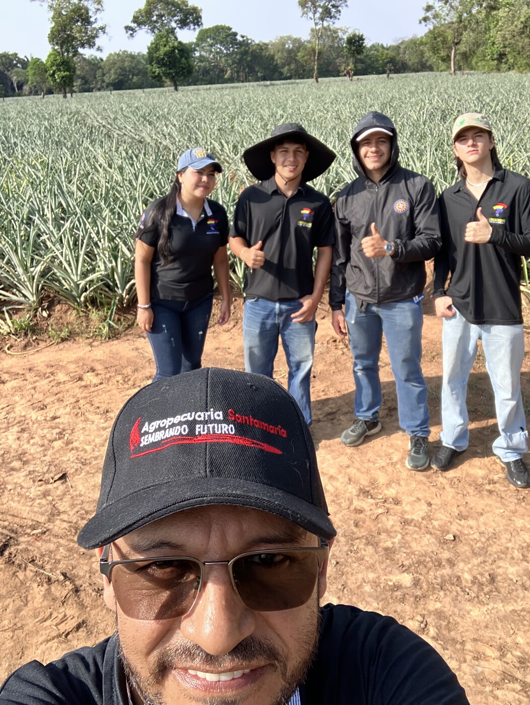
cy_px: 352
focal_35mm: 32
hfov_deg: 44.2
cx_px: 265
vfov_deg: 56.8
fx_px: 652
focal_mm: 2.87
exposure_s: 1/237
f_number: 2.2
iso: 20
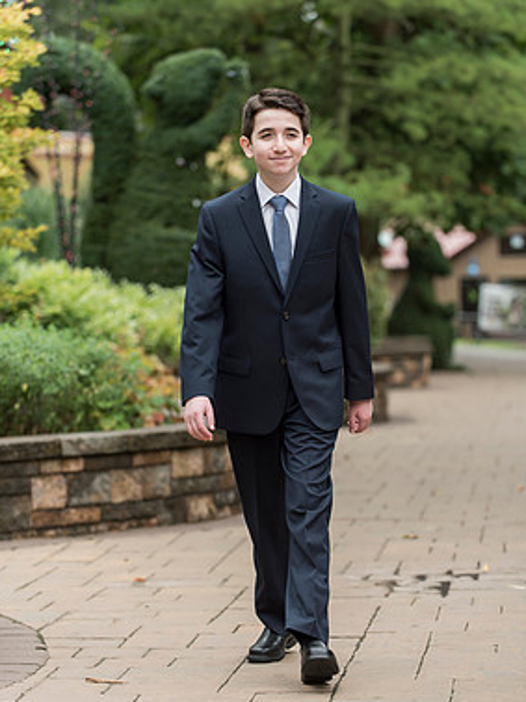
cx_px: 271
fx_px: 2556
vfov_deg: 15.7
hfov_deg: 11.8
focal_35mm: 126
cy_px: 323
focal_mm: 110
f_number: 3.5
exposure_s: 1/800
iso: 400
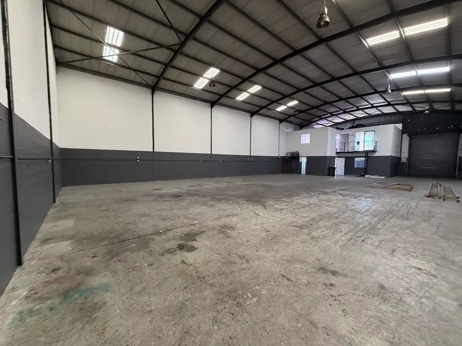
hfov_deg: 102.1
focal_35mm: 14
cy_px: 173
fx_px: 187
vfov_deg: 85.7
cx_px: 231
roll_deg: +0.2
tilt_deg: -4.8
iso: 320
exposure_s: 1/67
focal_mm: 2.22
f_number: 2.2
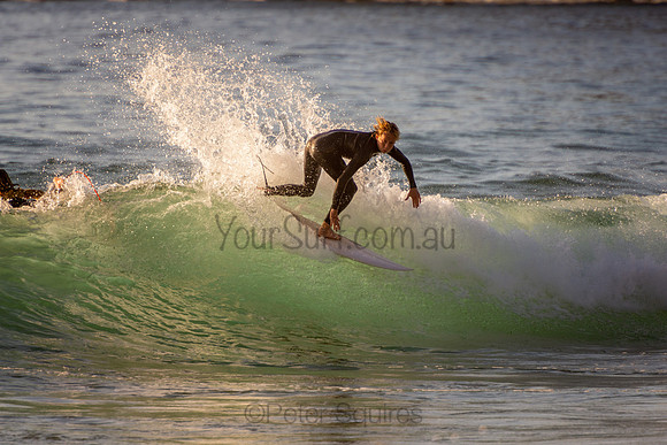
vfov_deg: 2.3
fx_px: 11119
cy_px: 222
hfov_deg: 3.4
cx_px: 334
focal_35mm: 600
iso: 320
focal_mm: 400
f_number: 5.6
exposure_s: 1/1250
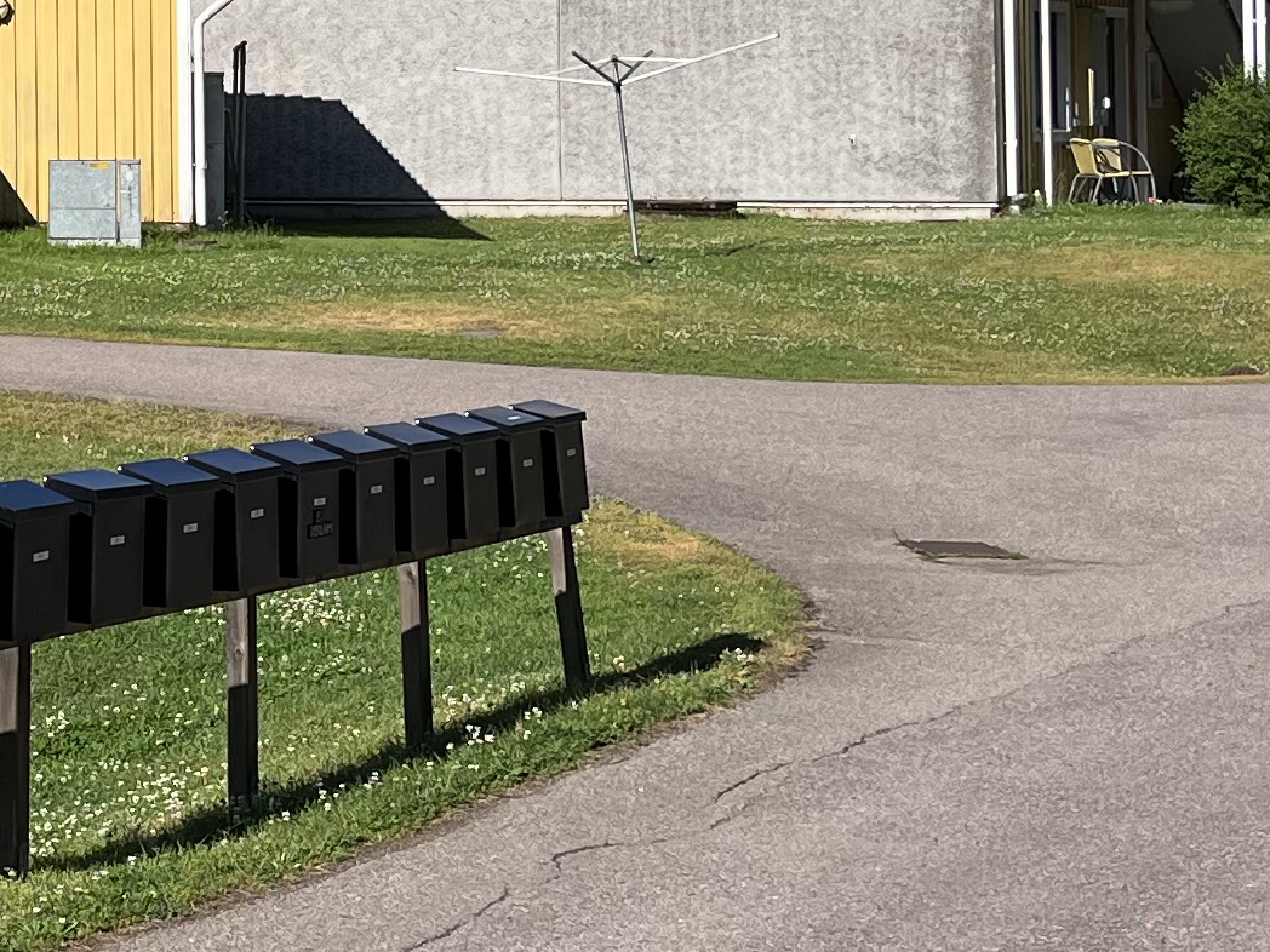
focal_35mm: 100
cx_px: 4
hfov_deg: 19.1
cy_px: 7
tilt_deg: +2.5
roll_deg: +0.5
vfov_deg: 14.6
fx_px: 3669
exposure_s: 1/3876
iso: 50
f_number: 1.6
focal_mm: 5.1
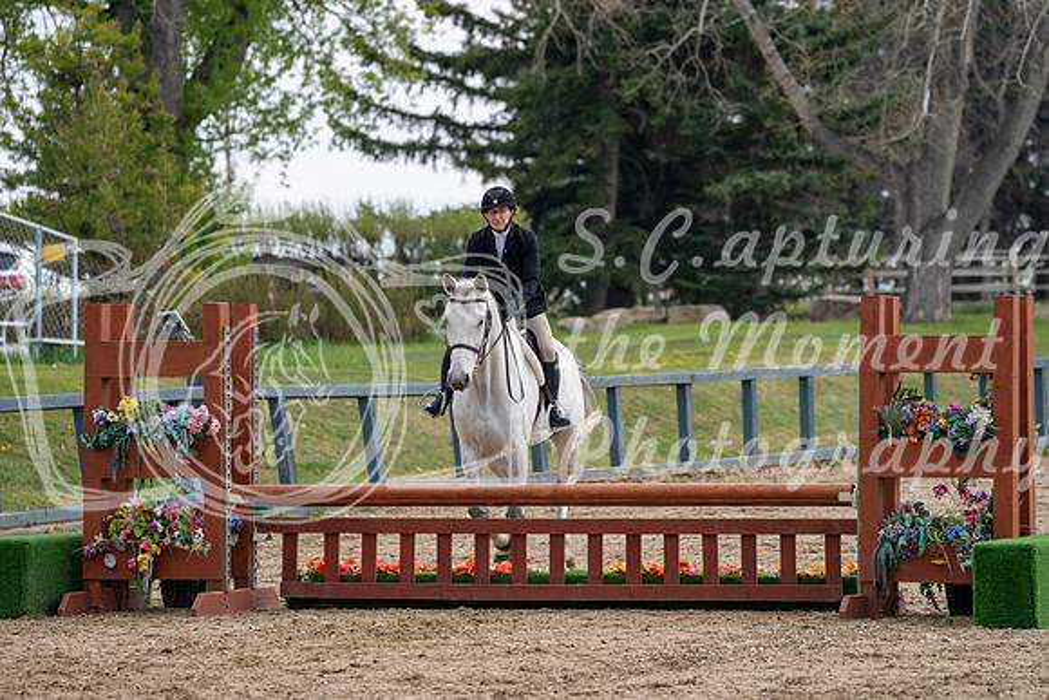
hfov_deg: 8.6
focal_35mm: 238
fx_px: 6936
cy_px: 350
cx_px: 524
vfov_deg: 5.8
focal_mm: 238
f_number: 5.6
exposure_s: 1/250
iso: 100
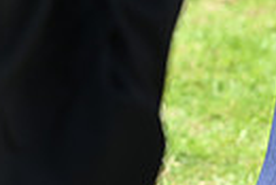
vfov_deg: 2.8
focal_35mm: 499
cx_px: 603
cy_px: 116
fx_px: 3830
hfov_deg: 4.1
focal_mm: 112
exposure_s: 1/1250
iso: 400
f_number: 4.5
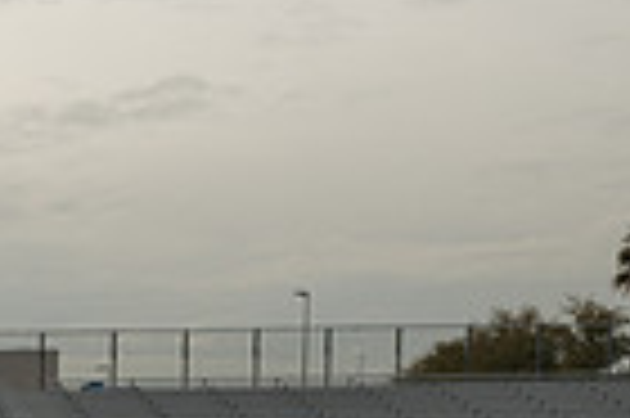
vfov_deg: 11.5
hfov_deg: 16.9
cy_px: 856
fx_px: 1853
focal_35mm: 106
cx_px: -392
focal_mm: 24
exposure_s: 1/200
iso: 160
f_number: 8
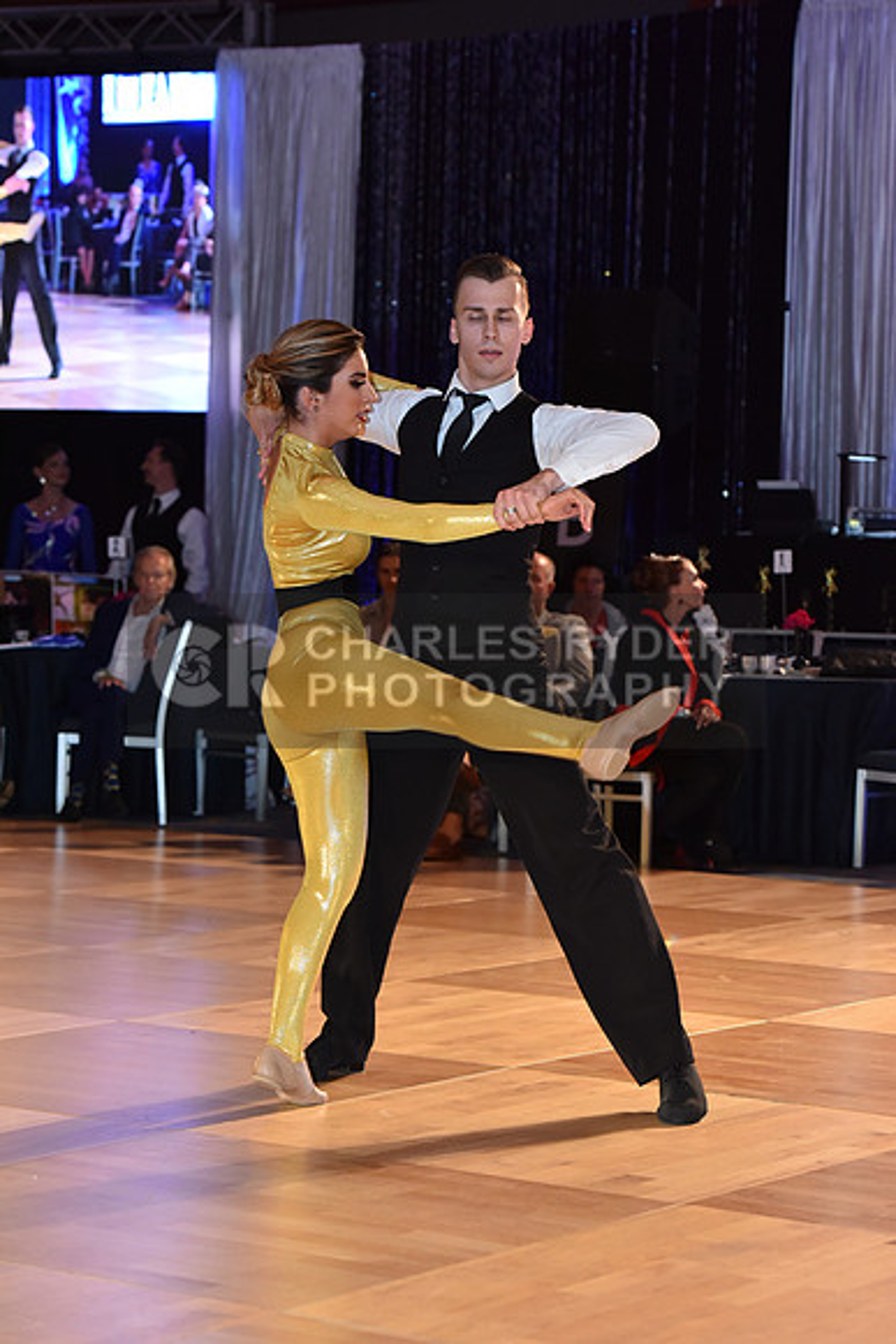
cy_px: 672
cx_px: 448
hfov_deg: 14.4
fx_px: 3544
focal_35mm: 95
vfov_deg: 21.5
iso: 2000
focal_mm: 95
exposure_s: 1/250
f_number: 5
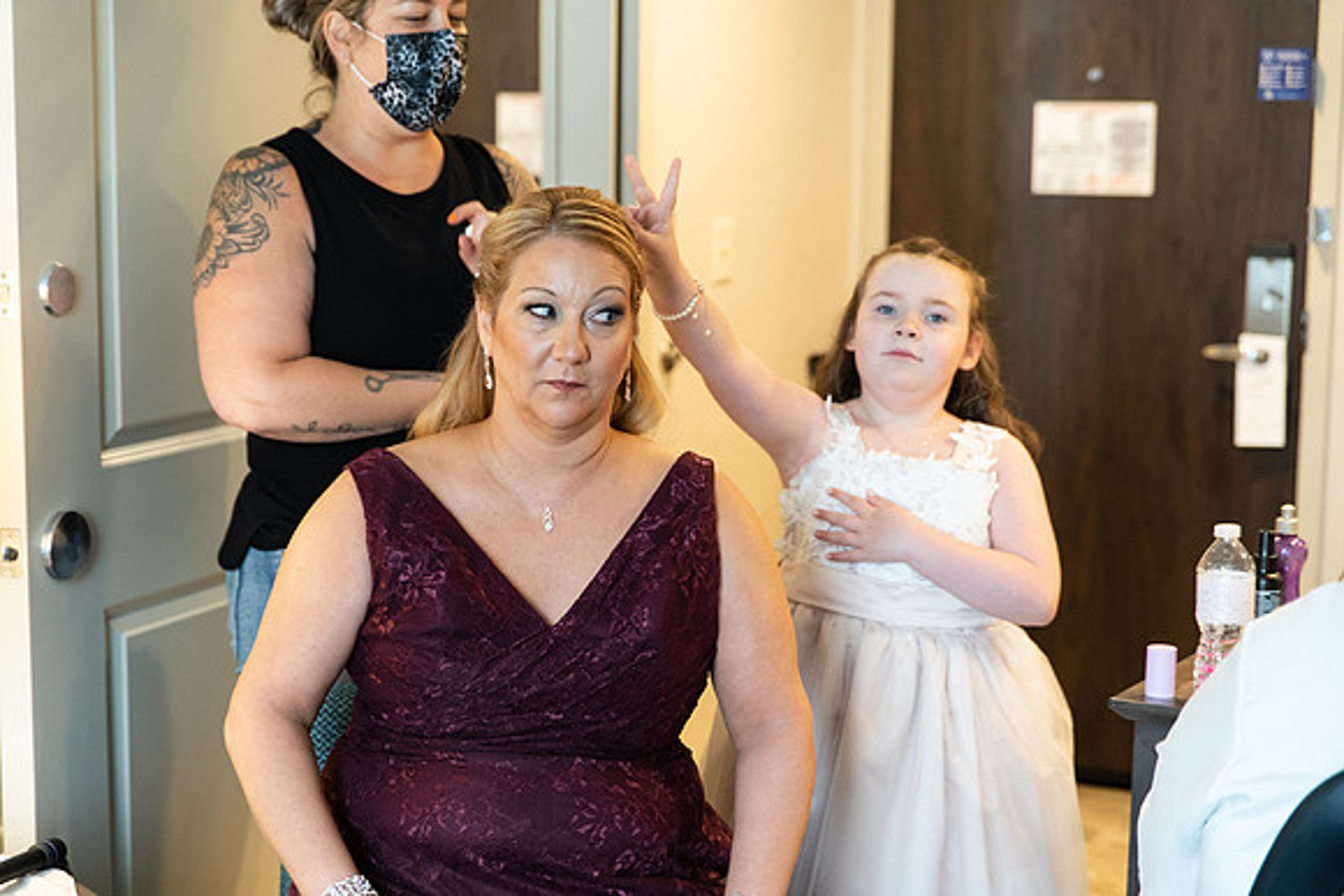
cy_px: 448
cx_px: 672
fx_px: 2390
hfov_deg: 31.4
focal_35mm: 64
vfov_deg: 21.3
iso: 2000
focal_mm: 64
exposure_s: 1/200
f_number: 2.8
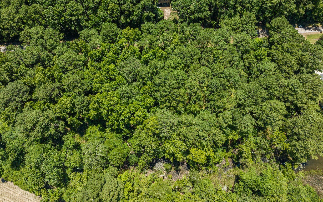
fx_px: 229
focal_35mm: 26
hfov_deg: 70.4
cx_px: 164
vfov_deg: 47.6
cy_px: 92
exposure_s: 1/320
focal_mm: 12.29
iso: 400
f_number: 5.6
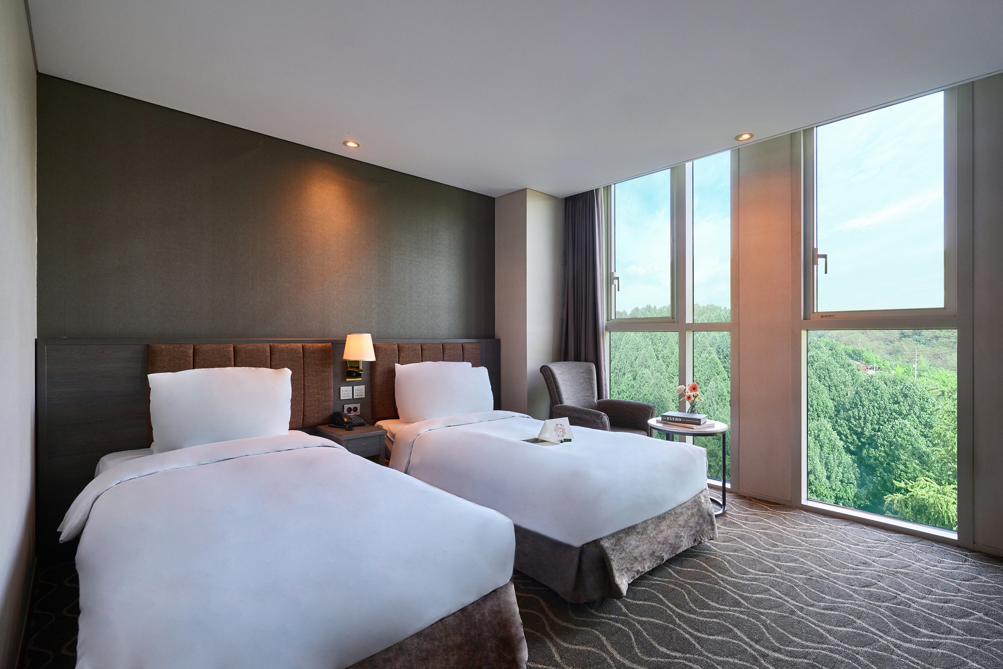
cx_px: 502
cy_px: 334
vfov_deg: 73.7
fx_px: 446
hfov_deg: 96.7
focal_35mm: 16
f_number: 11
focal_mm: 16
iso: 250
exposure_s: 1/10
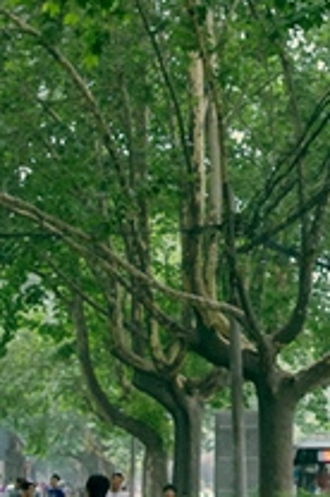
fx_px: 1655
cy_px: 153
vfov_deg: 17.0
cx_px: 291
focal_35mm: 120
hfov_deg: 11.3
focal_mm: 26.25
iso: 1600
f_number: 4.5
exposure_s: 1/400
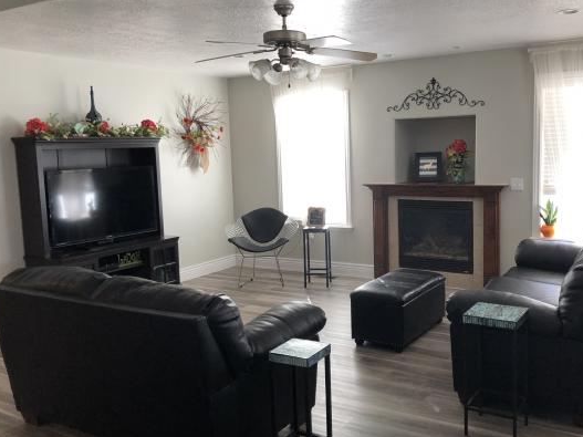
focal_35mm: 34
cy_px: 210
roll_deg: +0.9
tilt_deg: -6.6
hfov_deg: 53.7
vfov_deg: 41.8
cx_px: 342
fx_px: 572
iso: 25
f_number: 1.8
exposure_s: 1/30
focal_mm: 3.99
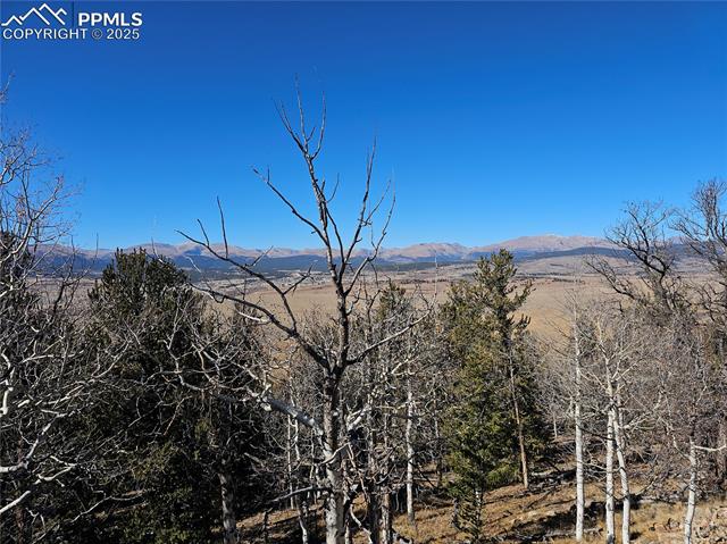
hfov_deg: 74.0
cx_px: 364
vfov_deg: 58.8
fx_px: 483
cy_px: 272
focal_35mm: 23
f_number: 1.7
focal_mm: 6.3
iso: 10
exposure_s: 1/861
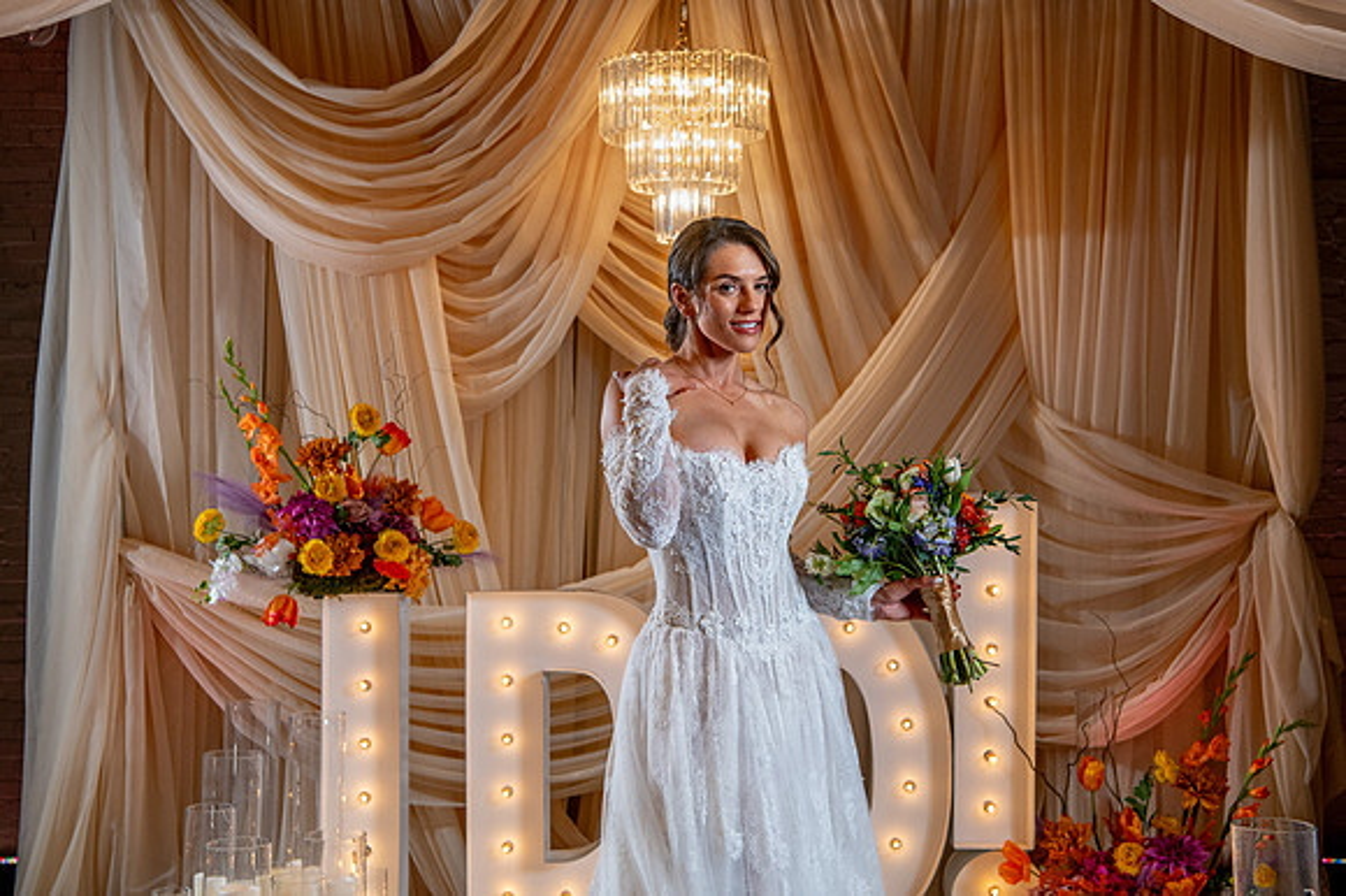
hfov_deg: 36.6
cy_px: 417
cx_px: 666
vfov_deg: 24.9
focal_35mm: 54
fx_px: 2032
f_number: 5
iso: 2000
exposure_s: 1/320
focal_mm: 50
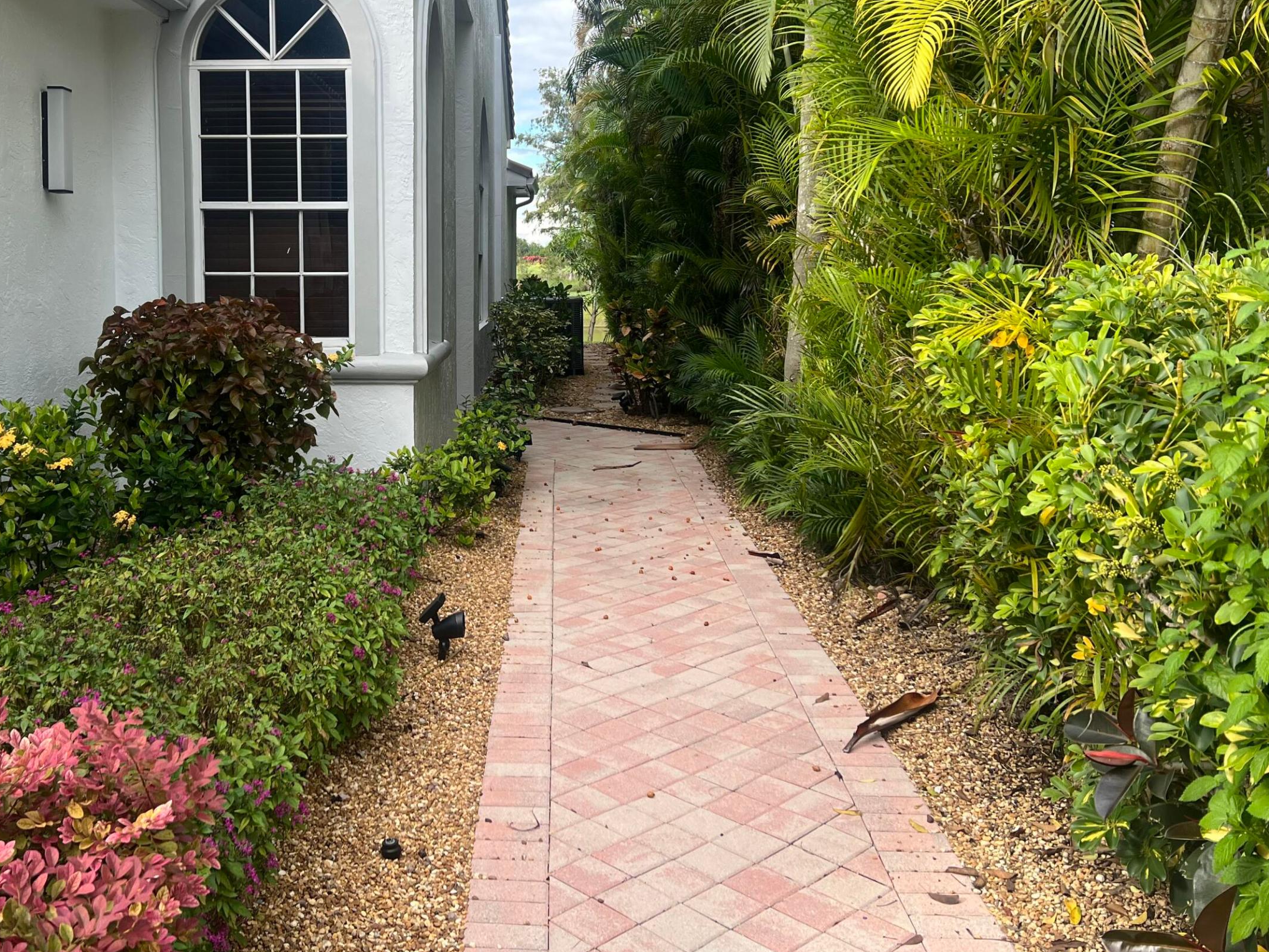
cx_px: 457
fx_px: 1283
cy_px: 327
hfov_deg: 51.9
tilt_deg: -3.5
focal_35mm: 35
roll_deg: +0.4
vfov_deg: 40.3
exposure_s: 1/1079
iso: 50
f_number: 1.5
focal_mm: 5.7
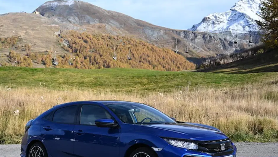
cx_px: 140
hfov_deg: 39.9
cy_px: 75
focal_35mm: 52
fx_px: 383
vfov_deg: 23.1
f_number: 4
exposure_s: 1/640
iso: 100
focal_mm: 39
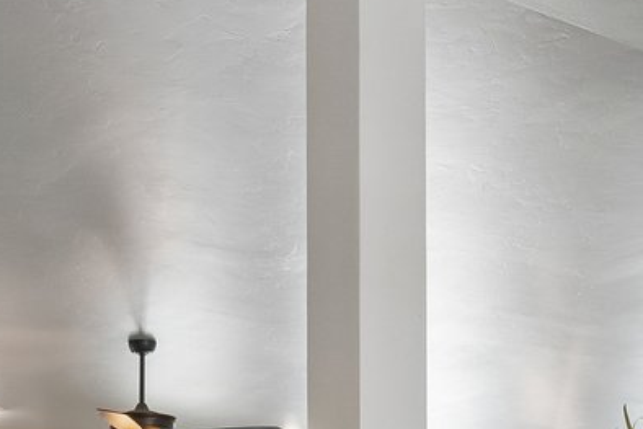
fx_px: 1394
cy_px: 697
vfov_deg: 15.7
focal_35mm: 78
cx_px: 264
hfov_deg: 25.9
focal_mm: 10
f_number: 6.3
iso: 200
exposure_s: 1/20
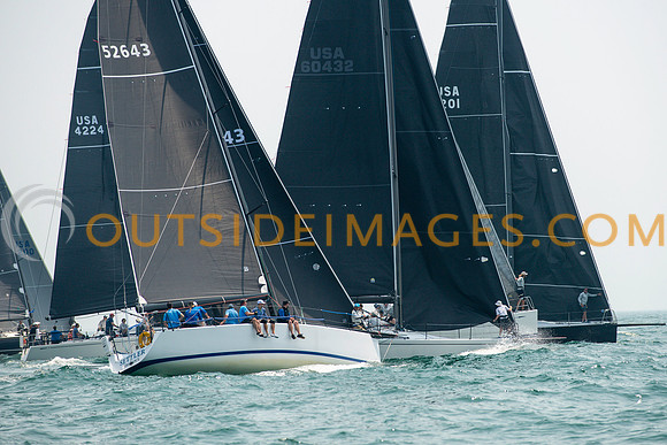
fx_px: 4185
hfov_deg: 9.1
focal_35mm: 226
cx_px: 371
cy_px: 223
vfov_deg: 6.1
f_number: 5
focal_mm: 200
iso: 250
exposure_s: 1/1600
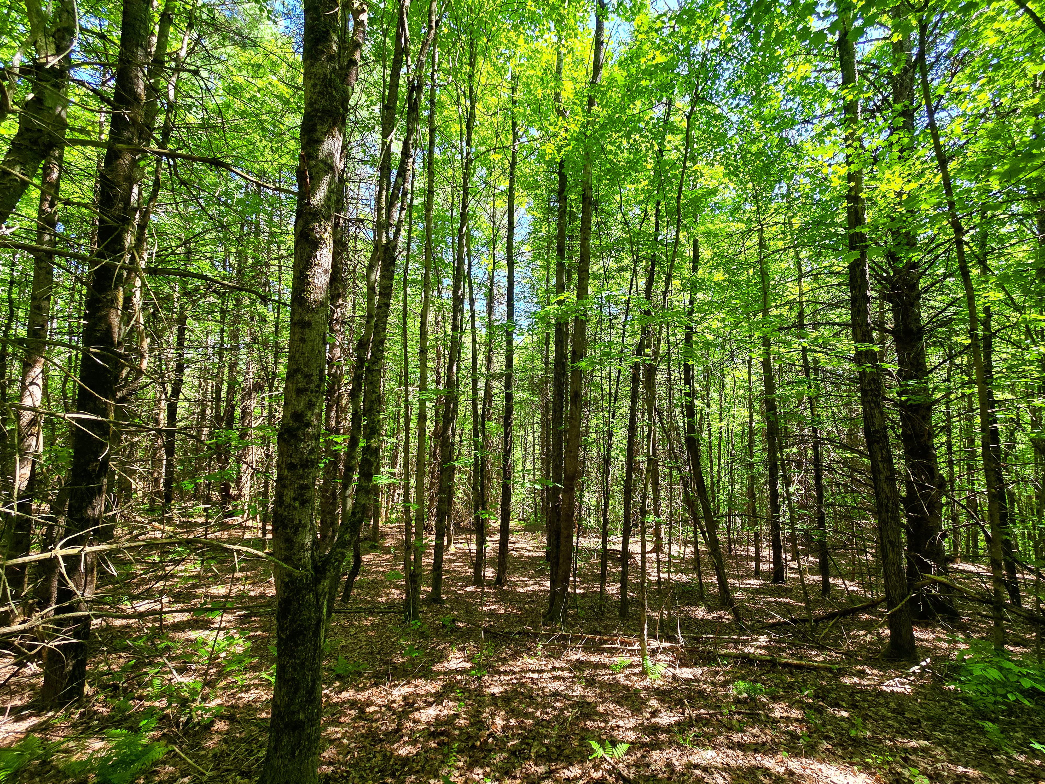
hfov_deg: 106.2
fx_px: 392
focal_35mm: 13
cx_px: 522
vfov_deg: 89.9
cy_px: 392
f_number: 2.2
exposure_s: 1/120
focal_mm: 2.2
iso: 80
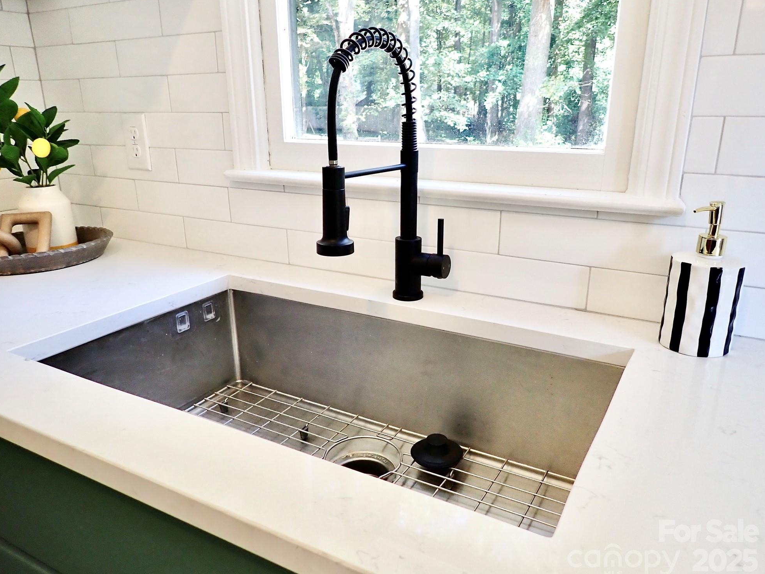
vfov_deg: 53.1
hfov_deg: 67.3
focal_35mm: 26
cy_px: 294
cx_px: 389
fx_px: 575
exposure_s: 1/125
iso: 200
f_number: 2
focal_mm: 4.5
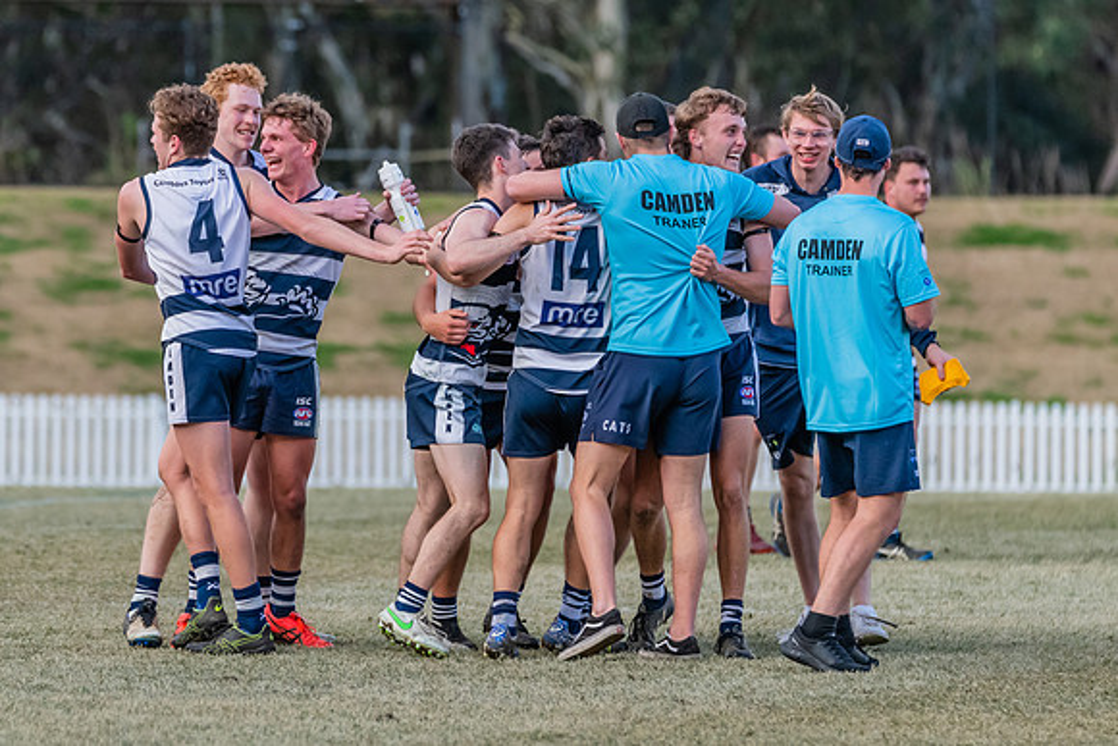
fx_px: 15332
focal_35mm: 494
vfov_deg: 2.8
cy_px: 330
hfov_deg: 4.2
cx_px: 428
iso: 2200
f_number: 6
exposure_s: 1/2000
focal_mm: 350
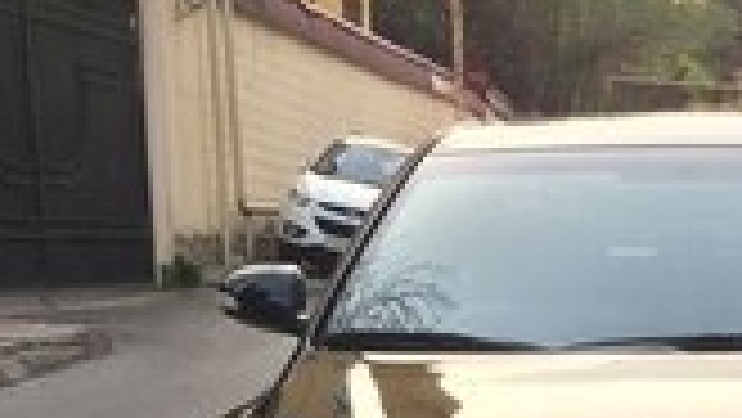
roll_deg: -0.4
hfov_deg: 21.9
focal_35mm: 95
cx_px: 666
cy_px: 872
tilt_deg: -17.0
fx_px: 1870
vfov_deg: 11.4
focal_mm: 4.15
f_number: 2.2
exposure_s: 1/133
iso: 32
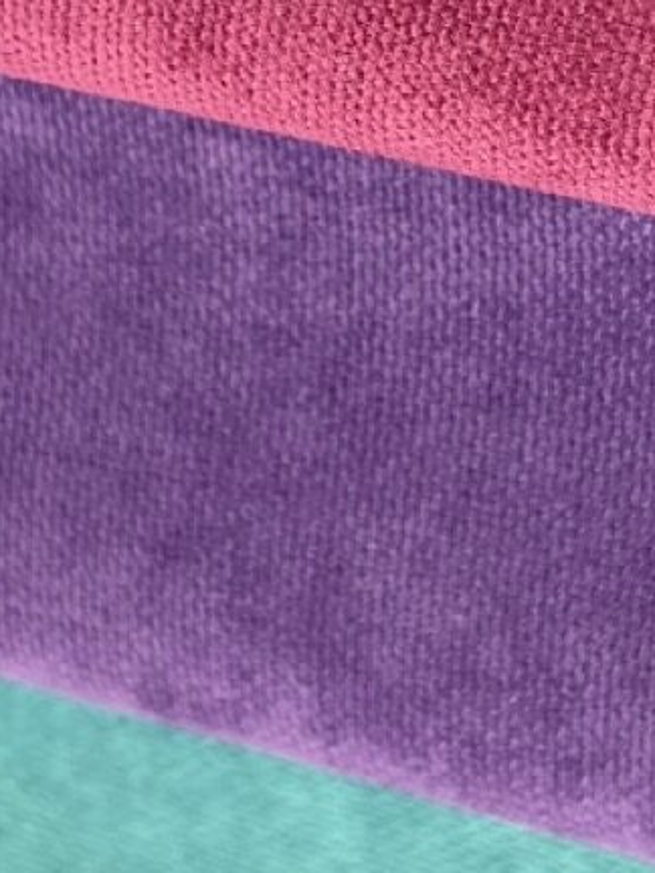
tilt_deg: -46.3
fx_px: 3885
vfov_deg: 12.6
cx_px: 412
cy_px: -32
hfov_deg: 9.6
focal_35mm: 154
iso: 100
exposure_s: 1/33
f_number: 1.6
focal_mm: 5.96
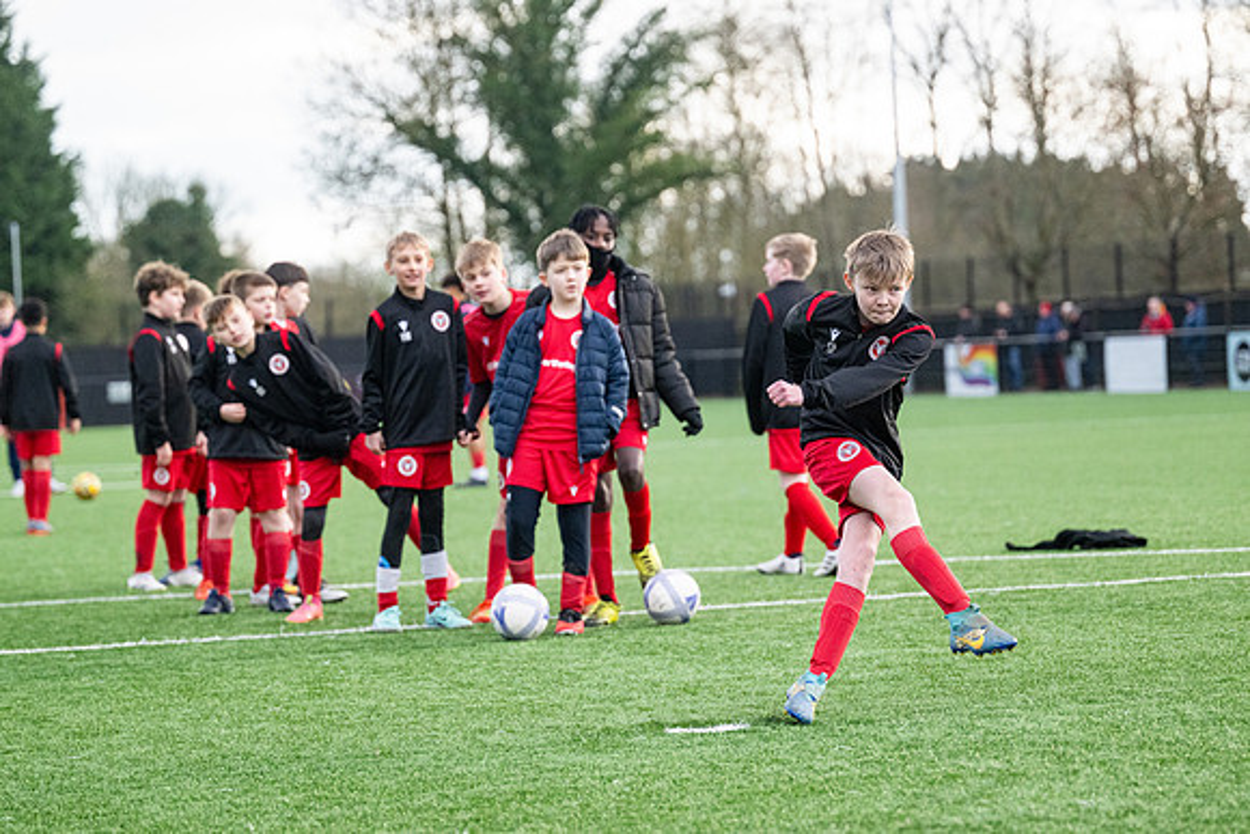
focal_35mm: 135
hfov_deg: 15.2
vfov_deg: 10.2
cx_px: 625
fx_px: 4688
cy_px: 417
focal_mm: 135
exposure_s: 1/2000
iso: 2000
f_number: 4
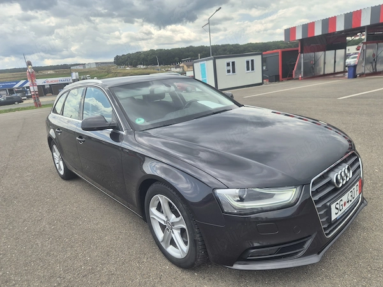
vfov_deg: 58.9
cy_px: 144
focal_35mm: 23
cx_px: 192
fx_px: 254
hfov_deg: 73.9
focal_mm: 5.4
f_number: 1.8
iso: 25
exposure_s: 1/834
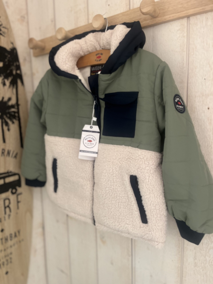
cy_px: 142
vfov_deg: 67.3
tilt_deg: -8.2
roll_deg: +1.8
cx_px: 106
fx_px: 213
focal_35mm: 26
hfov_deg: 53.1
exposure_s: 1/50
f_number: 1.6
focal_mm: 5.1
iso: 80
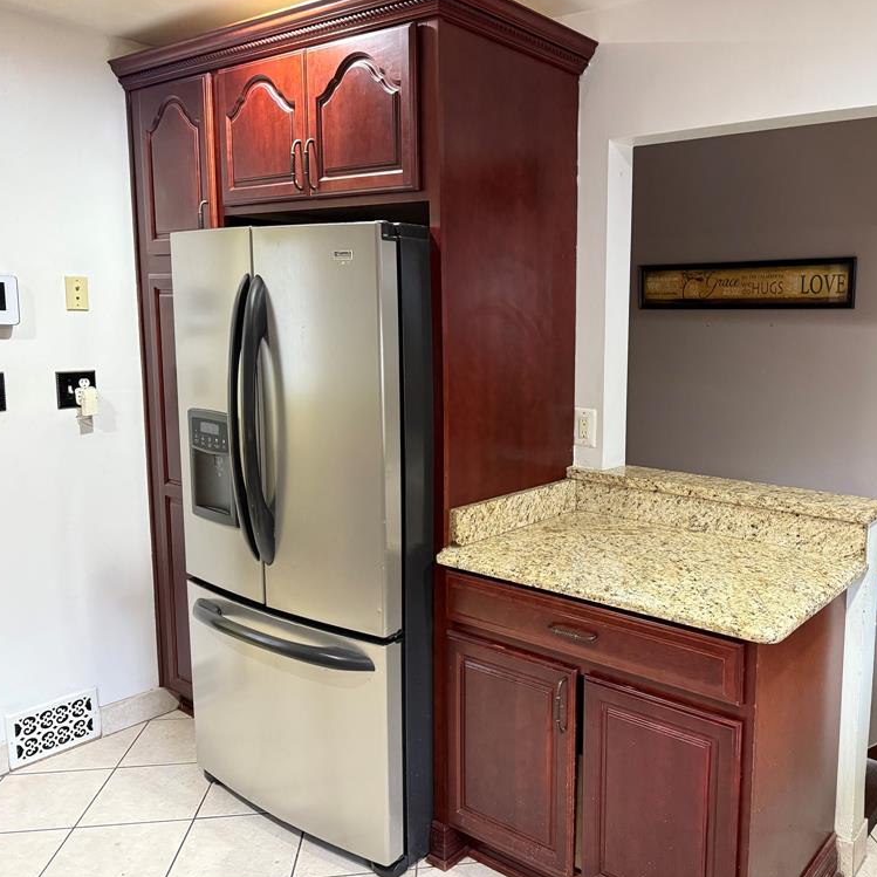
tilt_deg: -6.1
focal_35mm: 29
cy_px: 439
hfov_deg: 54.4
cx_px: 590
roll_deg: -0.6
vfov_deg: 55.6
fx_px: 831
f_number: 1.78
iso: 400
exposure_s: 1/60
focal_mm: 6.76
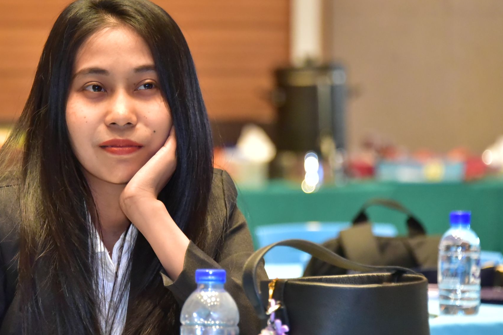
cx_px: 137
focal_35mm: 251
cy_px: 160
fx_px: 3506
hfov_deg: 8.2
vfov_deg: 5.5
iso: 8000
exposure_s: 1/100
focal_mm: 170
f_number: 5.6
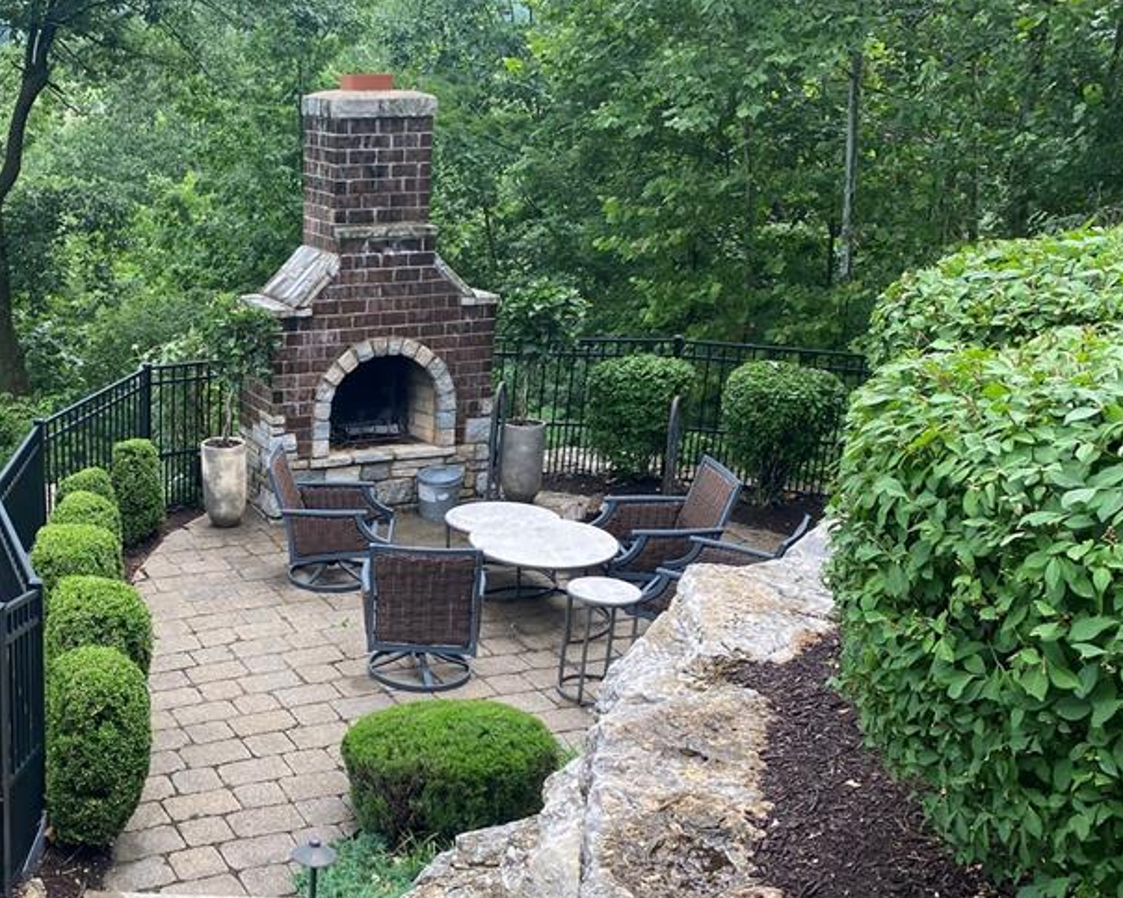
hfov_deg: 41.5
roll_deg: -1.3
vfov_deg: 34.7
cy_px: 550
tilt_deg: -21.7
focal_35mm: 43
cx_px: 268
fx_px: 1429
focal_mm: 4.25
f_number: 1.8
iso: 32
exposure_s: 1/467
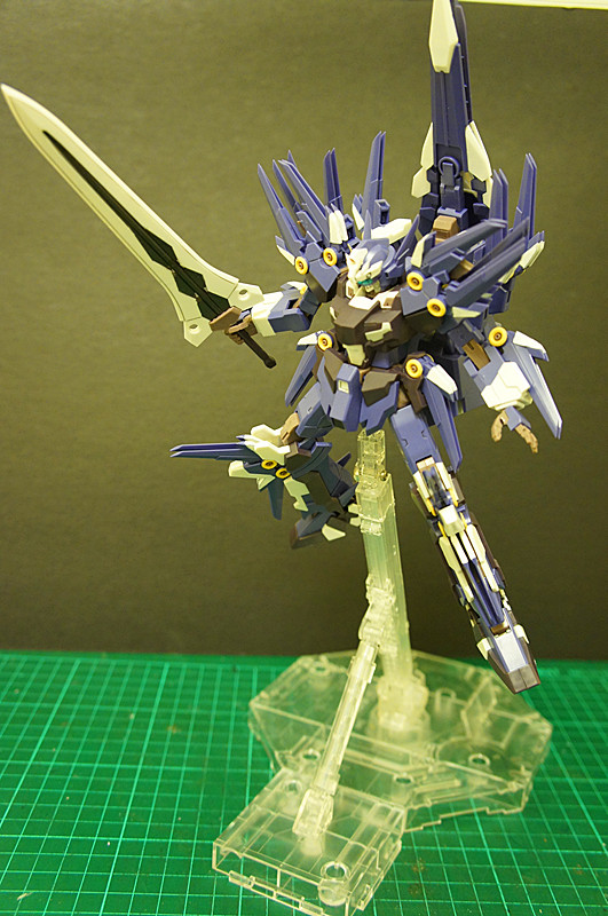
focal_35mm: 34
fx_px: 877
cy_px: 458
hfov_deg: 38.3
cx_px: 304
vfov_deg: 55.2
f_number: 4
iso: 1600
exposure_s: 1/20
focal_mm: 23
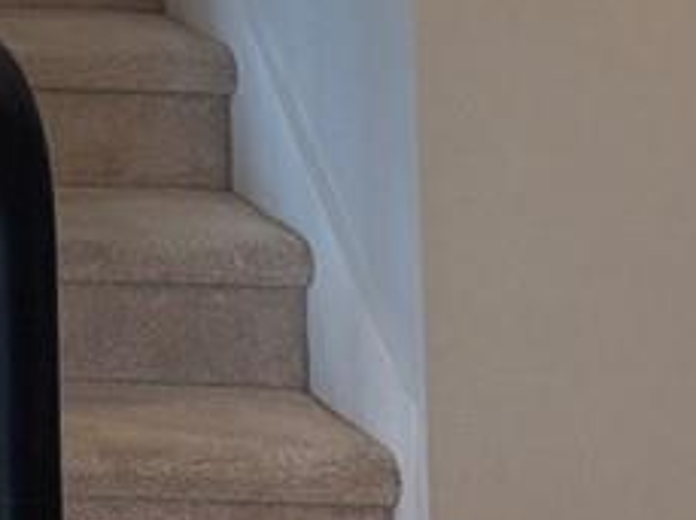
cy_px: -976
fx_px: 3373
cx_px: -1419
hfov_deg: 9.3
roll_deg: -0.4
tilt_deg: +4.1
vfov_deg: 7.8
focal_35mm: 168
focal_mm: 6.76
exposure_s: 1/120
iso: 250
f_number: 1.78
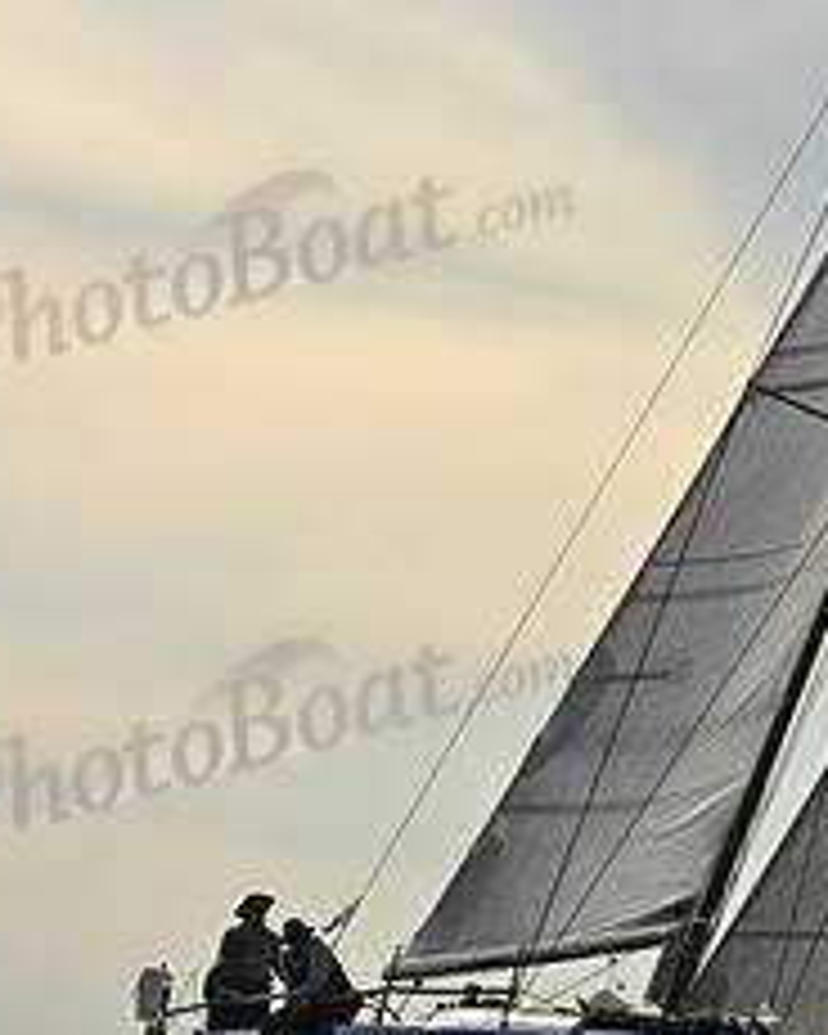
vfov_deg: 11.6
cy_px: 436
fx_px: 5085
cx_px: 808
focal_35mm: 166
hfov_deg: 9.3
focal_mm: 70
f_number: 11
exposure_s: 1/1250
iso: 320
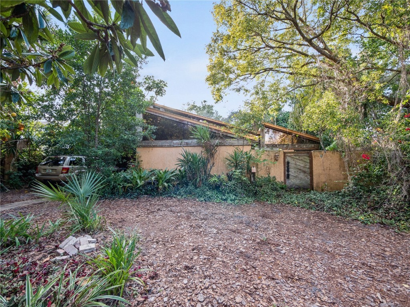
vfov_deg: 85.7
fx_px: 166
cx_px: 205
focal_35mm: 14
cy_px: 154
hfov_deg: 102.1
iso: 200
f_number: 4.5
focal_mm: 7
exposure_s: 1/125
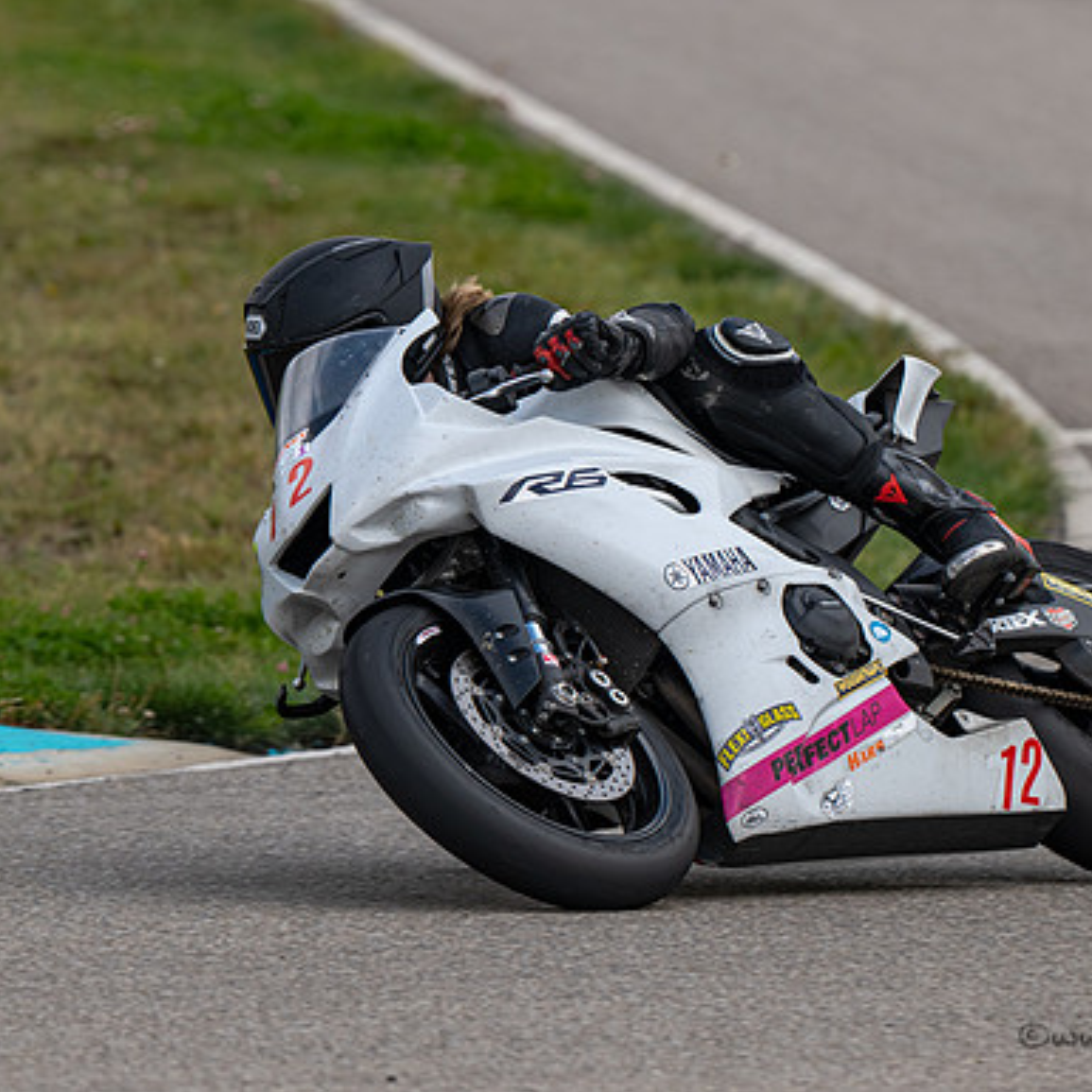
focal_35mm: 690
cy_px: 478
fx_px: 24626
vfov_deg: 2.5
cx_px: 494
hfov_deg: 2.5
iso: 280
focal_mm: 430
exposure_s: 1/1250
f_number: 6.3
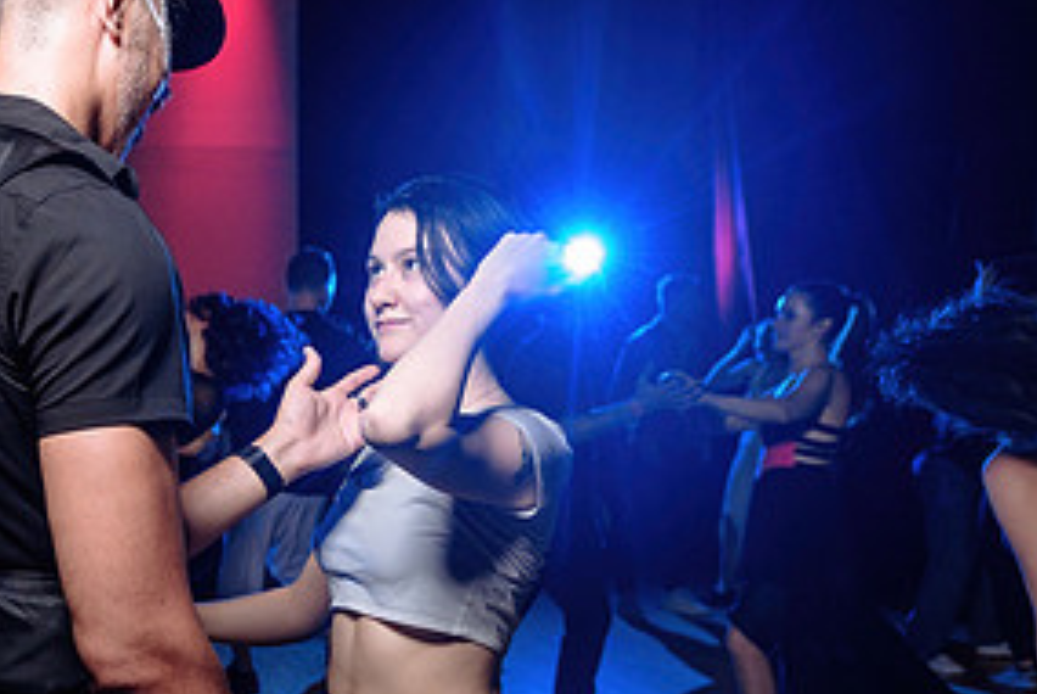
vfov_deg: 27.2
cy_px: 524
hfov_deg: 37.8
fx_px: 1413
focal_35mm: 49
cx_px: 113
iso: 1000
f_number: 3.2
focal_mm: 24
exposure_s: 1/60
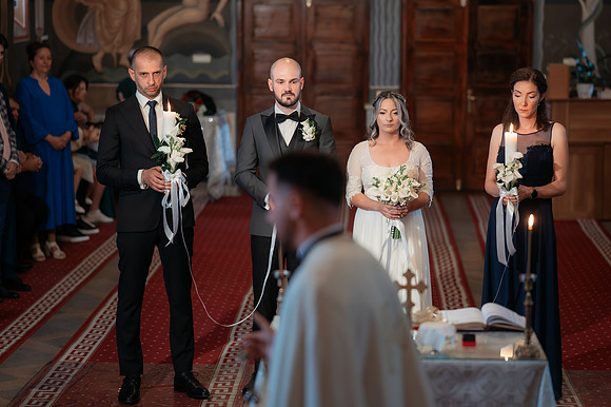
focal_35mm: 93
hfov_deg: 22.0
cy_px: 190
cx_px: 326
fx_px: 1573
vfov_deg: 14.7
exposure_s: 1/200
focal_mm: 85
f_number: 1.8
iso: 1600
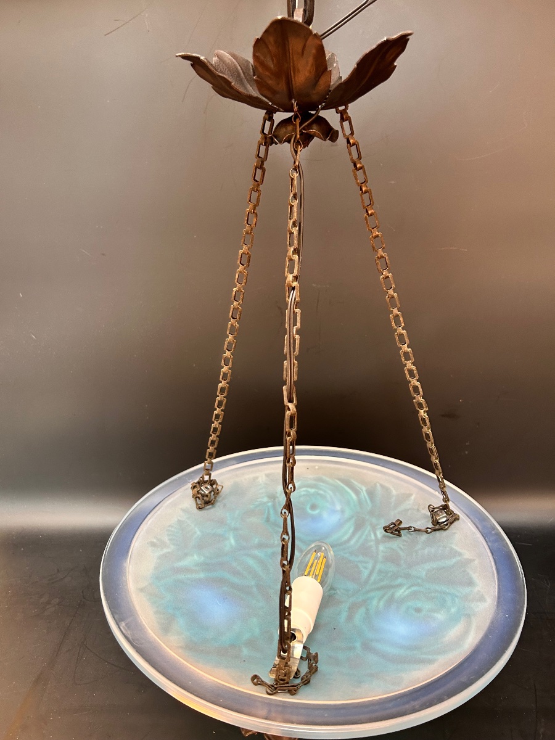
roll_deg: +2.2
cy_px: 370
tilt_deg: -23.0
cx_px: 278
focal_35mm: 26
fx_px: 556
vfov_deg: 67.3
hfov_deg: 53.1
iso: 125
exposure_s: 1/60
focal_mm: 5.7
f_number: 1.5
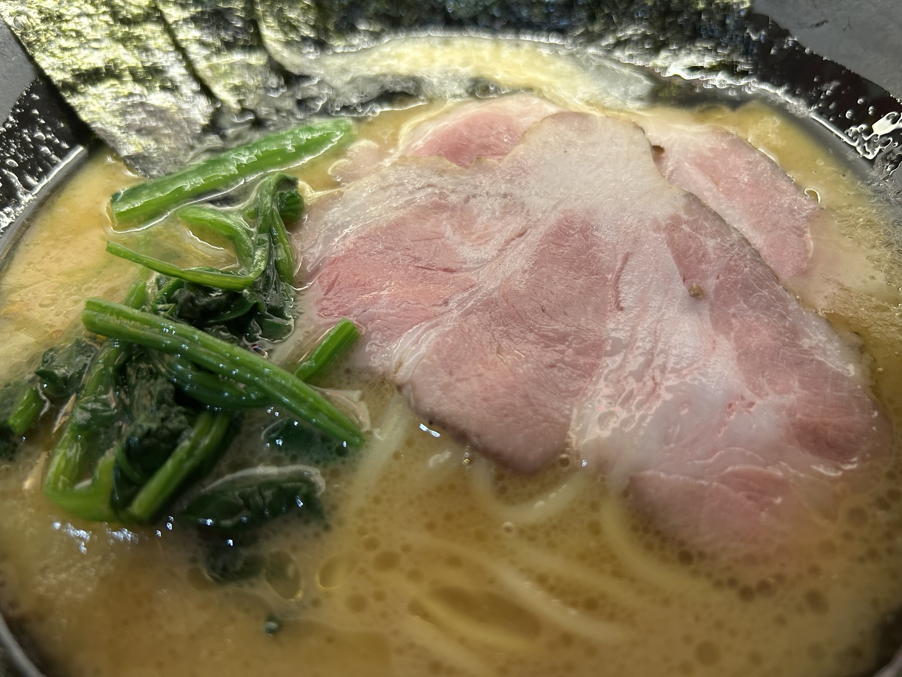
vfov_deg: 53.1
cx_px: 451
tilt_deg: -51.6
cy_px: 338
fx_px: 677
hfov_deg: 67.3
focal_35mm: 26
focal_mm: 5.7
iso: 160
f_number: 1.5
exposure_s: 1/60
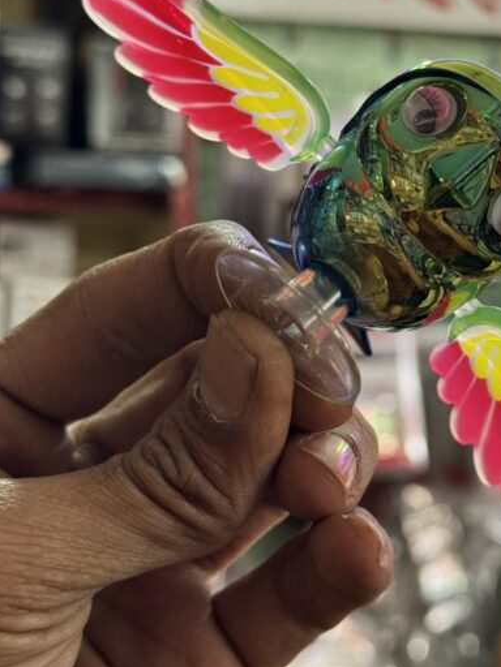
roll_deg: +1.0
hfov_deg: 19.5
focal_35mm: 75
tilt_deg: +3.9
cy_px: 276
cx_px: 389
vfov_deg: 26.0
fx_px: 1447
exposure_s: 1/50
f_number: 1.78
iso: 80
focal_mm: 6.76
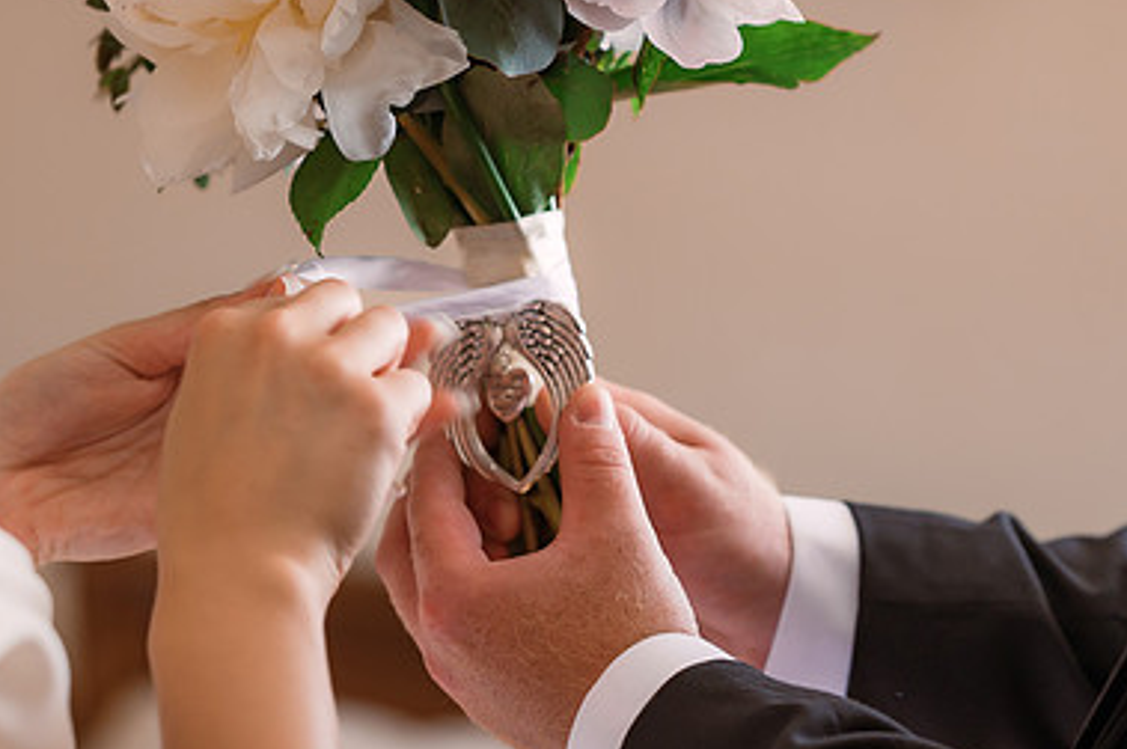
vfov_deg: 10.5
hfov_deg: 15.8
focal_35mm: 130
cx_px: 544
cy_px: 386
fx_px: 4066
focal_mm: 85
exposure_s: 1/100
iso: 500
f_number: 2.8
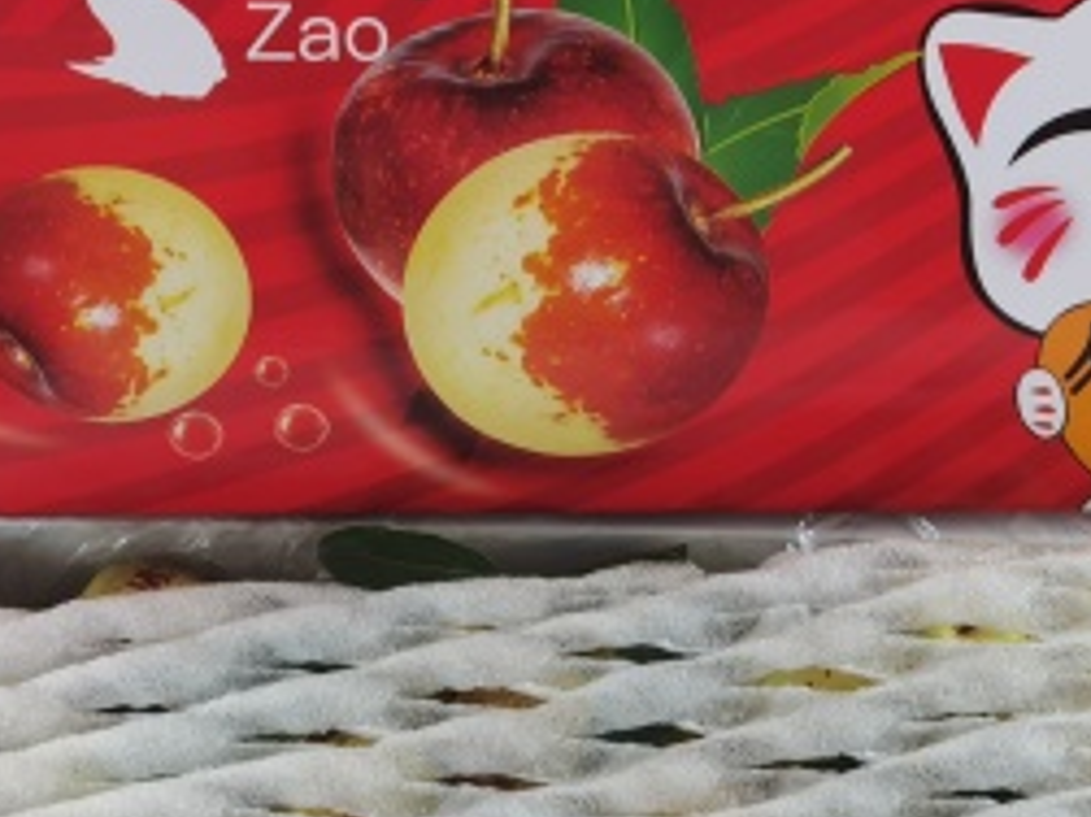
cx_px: 509
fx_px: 2709
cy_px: 417
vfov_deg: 17.2
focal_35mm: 86
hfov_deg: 22.8
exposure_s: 1/50
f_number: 1.9
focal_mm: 6.71
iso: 125
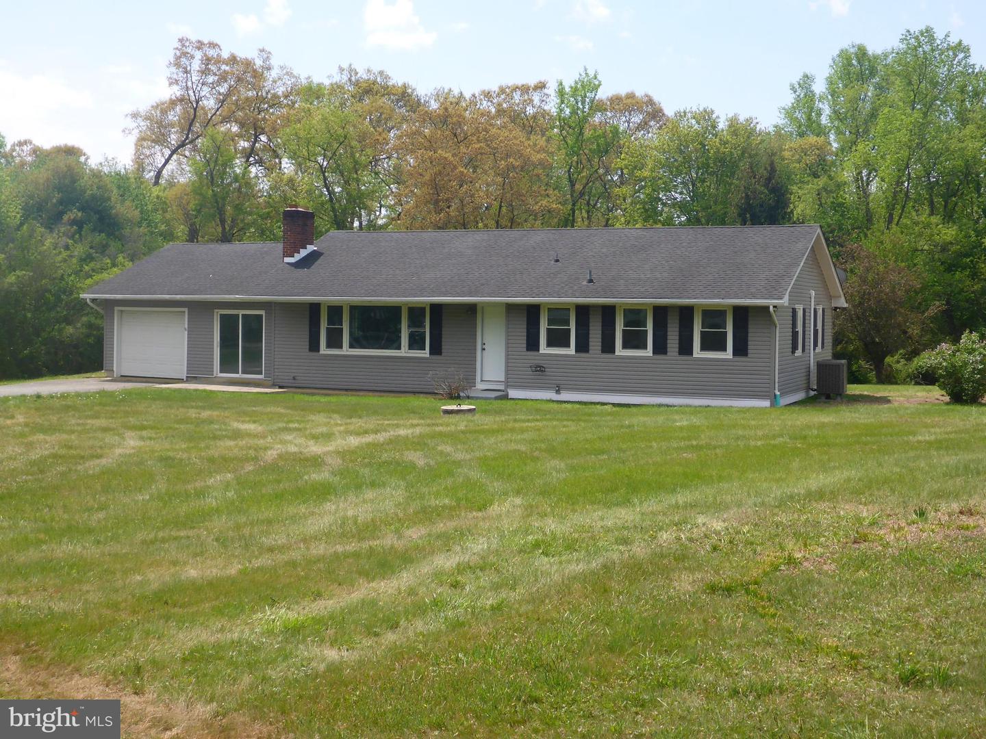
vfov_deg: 33.6
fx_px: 1225
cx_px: 493
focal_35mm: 43
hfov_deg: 43.9
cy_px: 370
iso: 100
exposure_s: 1/500
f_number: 4.2
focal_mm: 7.4
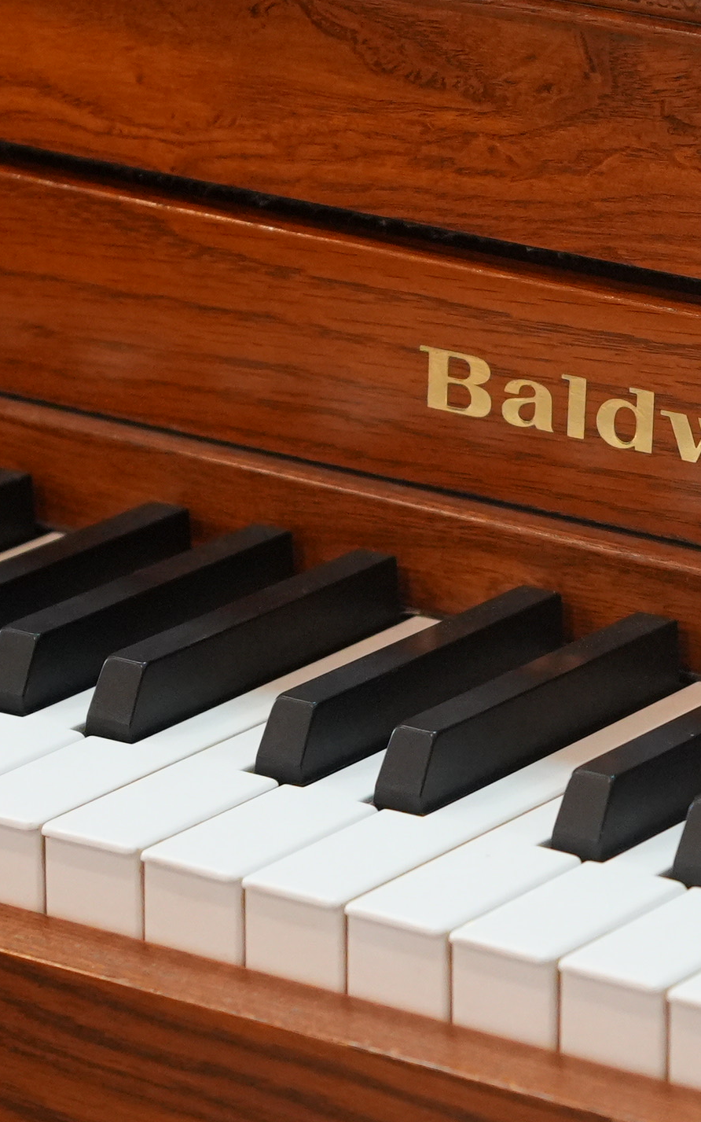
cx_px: 605
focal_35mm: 216
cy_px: 679
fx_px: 6602
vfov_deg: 9.7
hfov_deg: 6.1
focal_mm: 46
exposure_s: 1/160
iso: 2000
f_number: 2.8
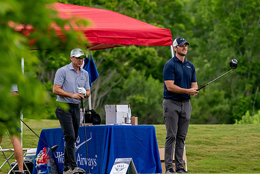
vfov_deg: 2.2
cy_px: 73
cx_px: 151
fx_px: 4522
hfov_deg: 3.3
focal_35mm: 626
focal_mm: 290
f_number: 5.6
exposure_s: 1/2000
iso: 1000
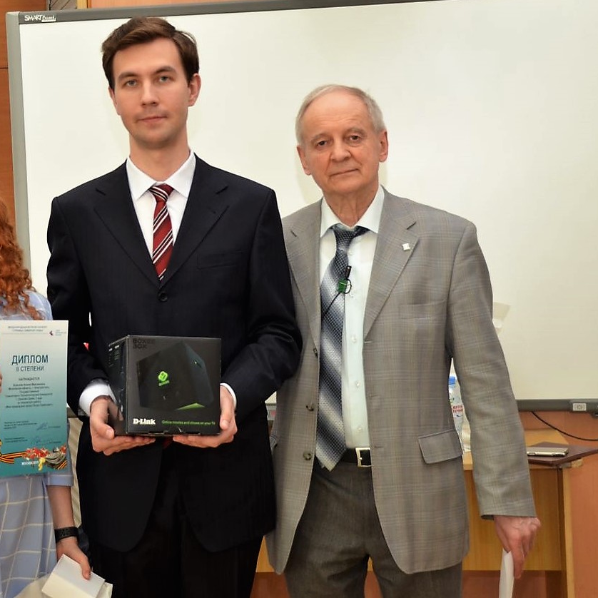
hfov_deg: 25.4
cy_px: 298
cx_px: 199
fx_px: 1322
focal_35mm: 68
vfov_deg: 25.5
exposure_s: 1/60
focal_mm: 35
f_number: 4.5
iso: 720
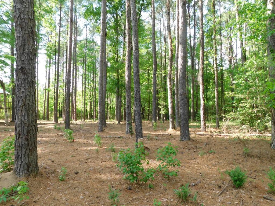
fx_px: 183
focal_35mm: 23
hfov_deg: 73.9
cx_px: 138
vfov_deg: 58.9
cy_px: 103
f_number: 3
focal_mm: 4
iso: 125
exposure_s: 1/125
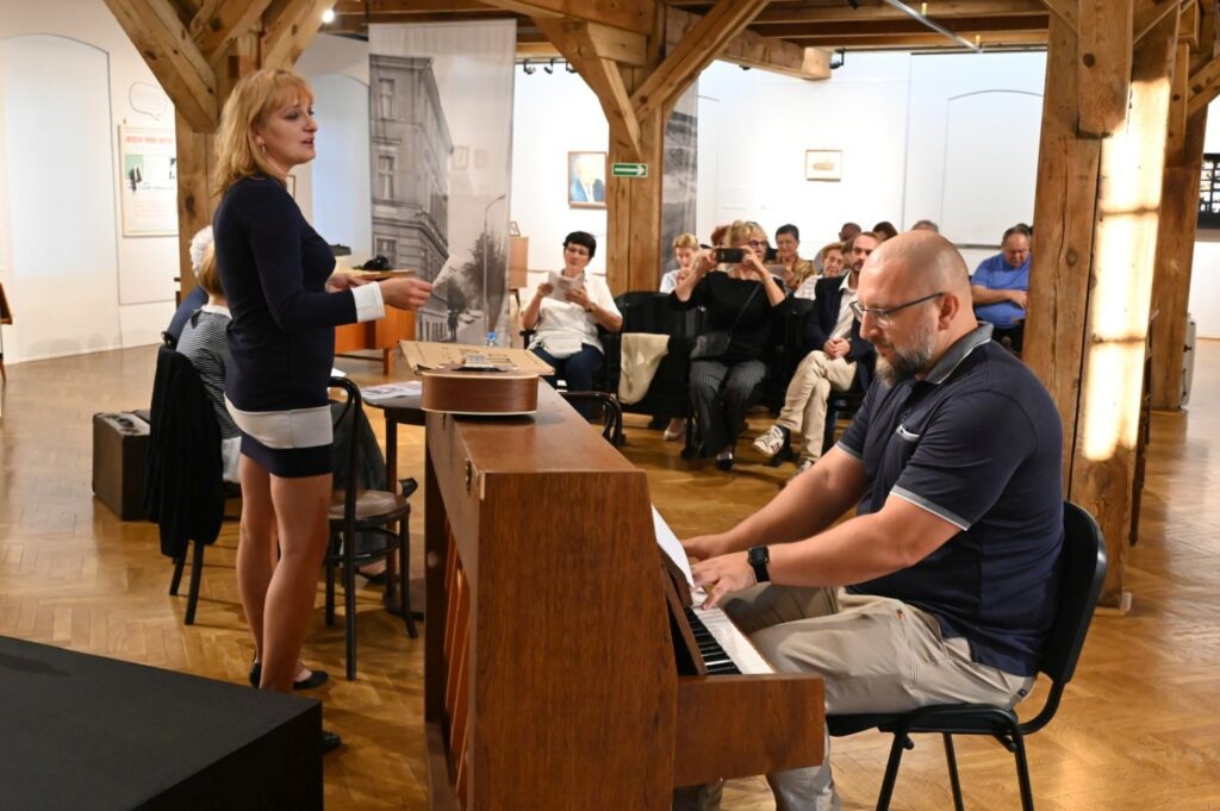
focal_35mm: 39
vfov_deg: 34.2
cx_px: 610
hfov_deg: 49.6
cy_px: 406
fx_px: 1321
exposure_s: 1/200
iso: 10000
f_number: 7.1
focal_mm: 39
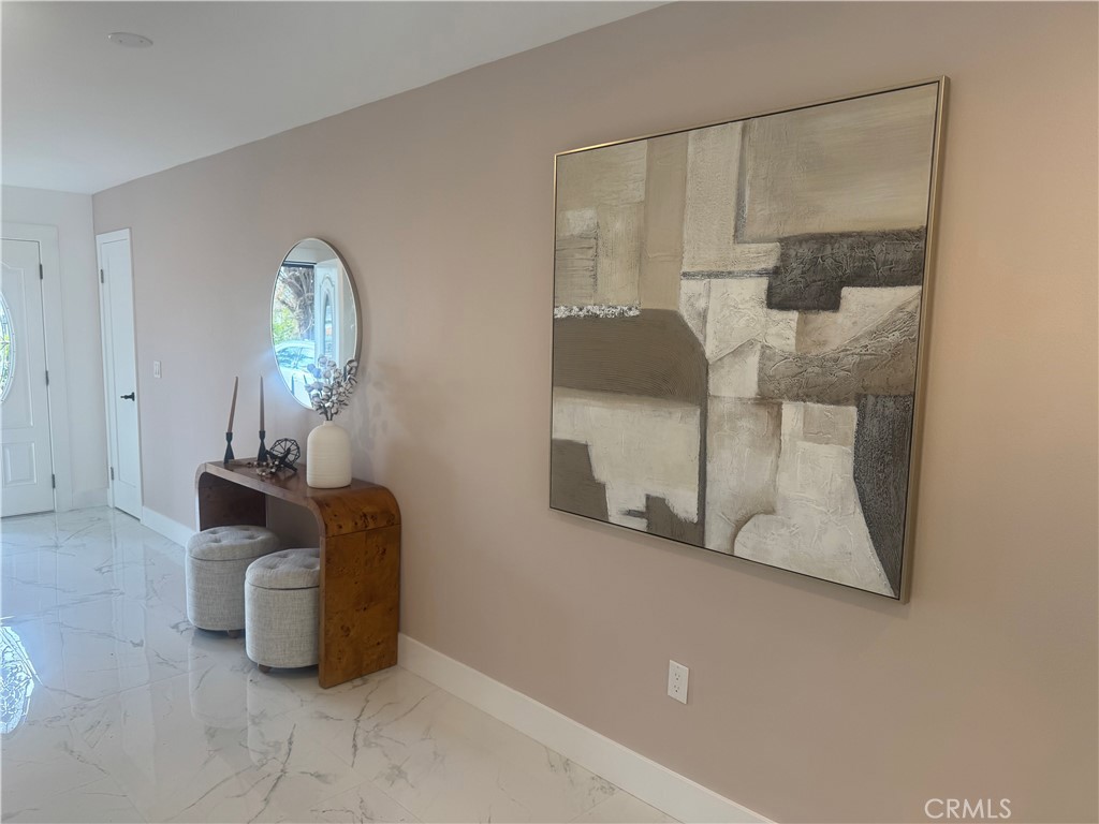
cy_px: 412
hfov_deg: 71.6
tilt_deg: -8.2
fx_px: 762
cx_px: 550
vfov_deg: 56.8
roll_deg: -1.0
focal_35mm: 24
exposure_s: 1/160
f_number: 1.78
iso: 100
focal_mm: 6.76
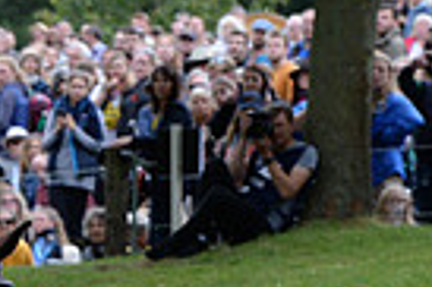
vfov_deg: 2.7
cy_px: 542
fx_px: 6101
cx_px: -432
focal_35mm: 509
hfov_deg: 4.0
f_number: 7.1
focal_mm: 120
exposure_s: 1/1000
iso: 2000
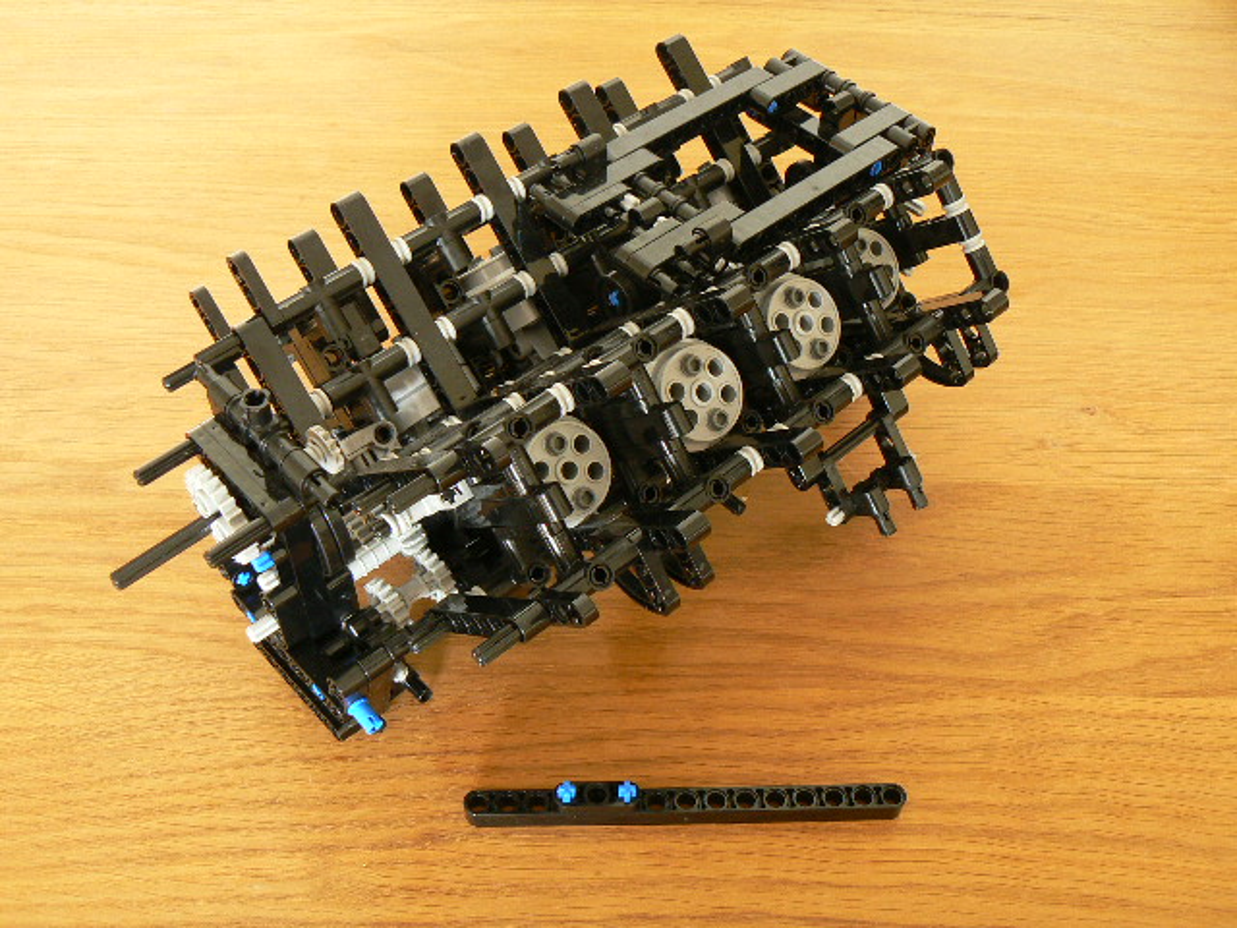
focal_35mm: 36
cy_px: 464
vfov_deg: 39.7
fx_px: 1286
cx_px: 618
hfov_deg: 51.4
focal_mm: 6
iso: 100
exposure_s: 1.3
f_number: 3.2
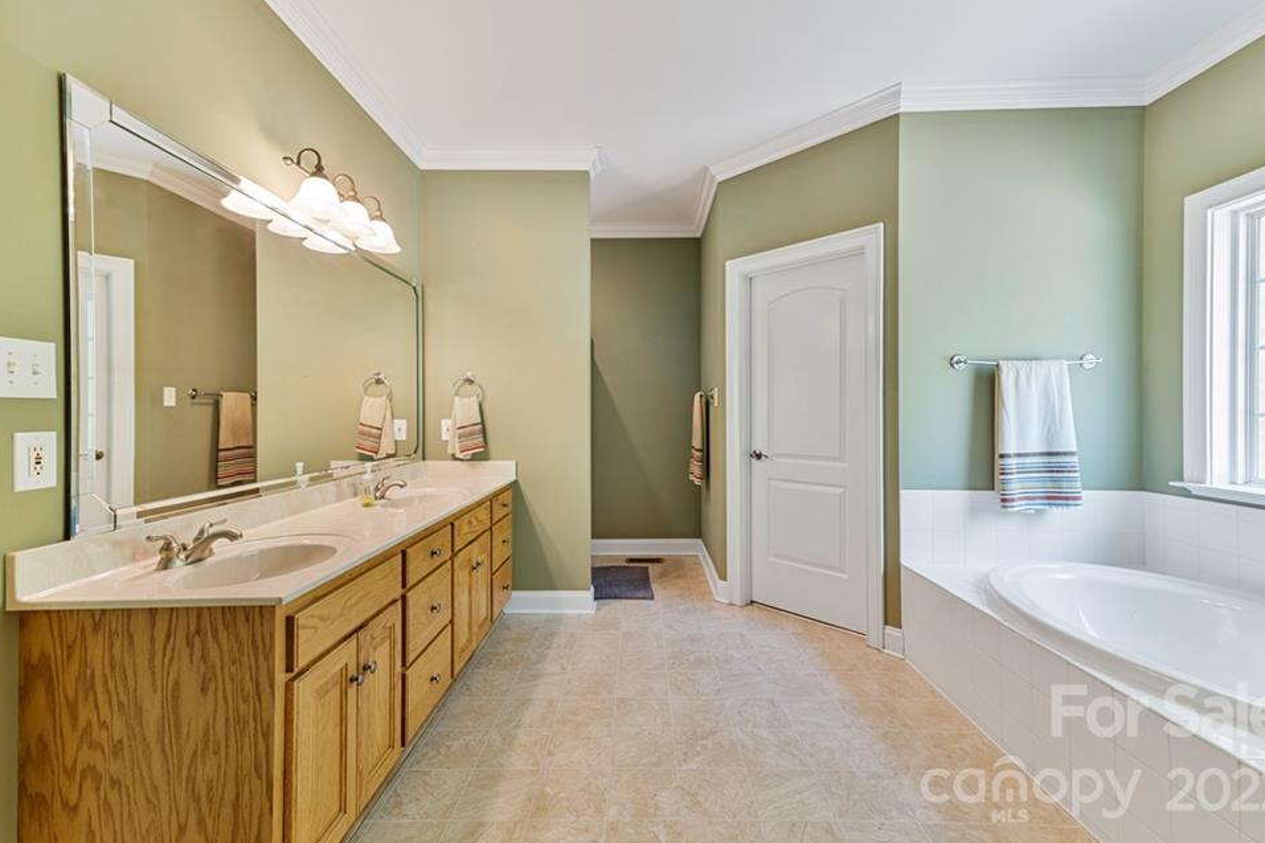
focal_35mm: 15
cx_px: 639
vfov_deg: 77.3
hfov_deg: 100.4
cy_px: 425
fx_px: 527
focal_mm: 14
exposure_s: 1/2
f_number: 7.1
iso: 320
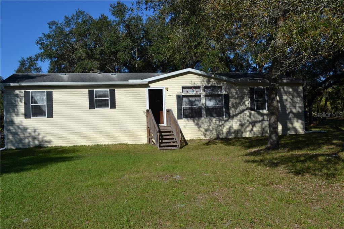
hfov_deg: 53.1
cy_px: 114
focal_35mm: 36
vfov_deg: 36.8
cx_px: 172
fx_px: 344
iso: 100
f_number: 9
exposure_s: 1/320
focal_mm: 24
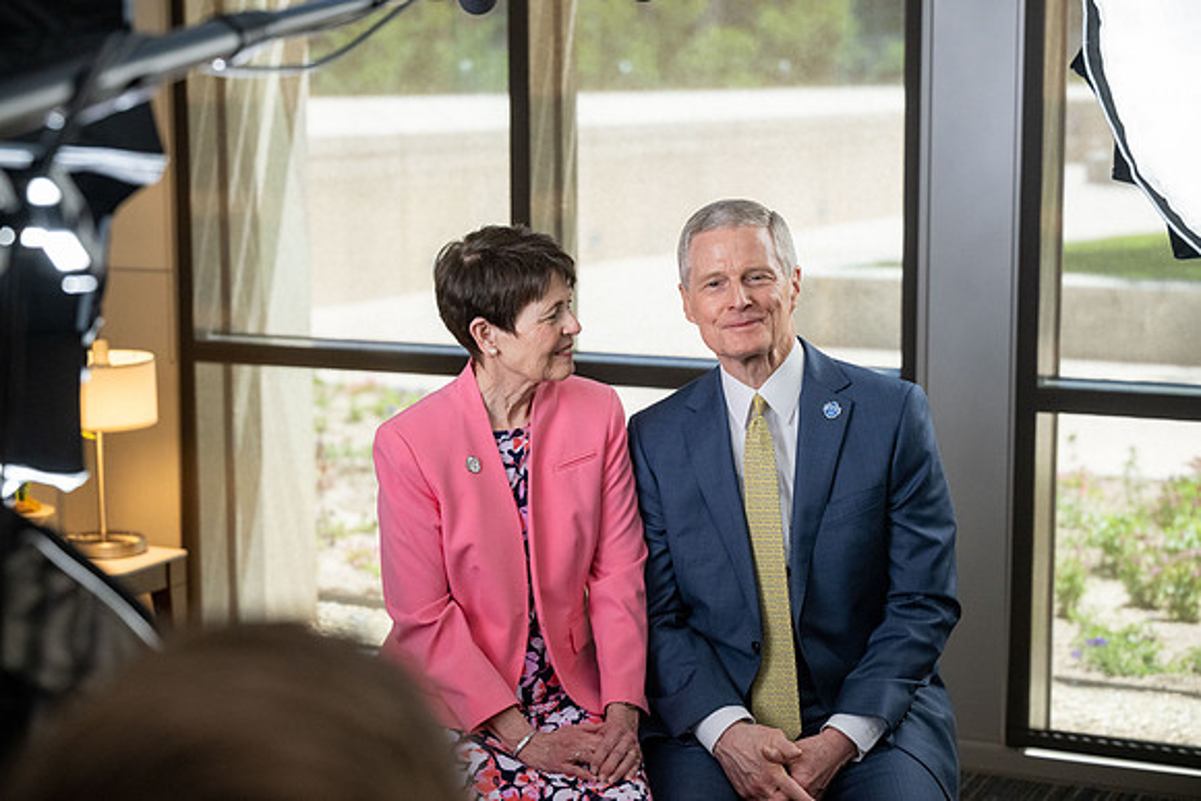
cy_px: 400
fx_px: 2336
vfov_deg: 19.5
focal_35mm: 70
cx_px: 600
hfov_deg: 28.8
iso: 2000
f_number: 4
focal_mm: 70
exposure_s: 1/400
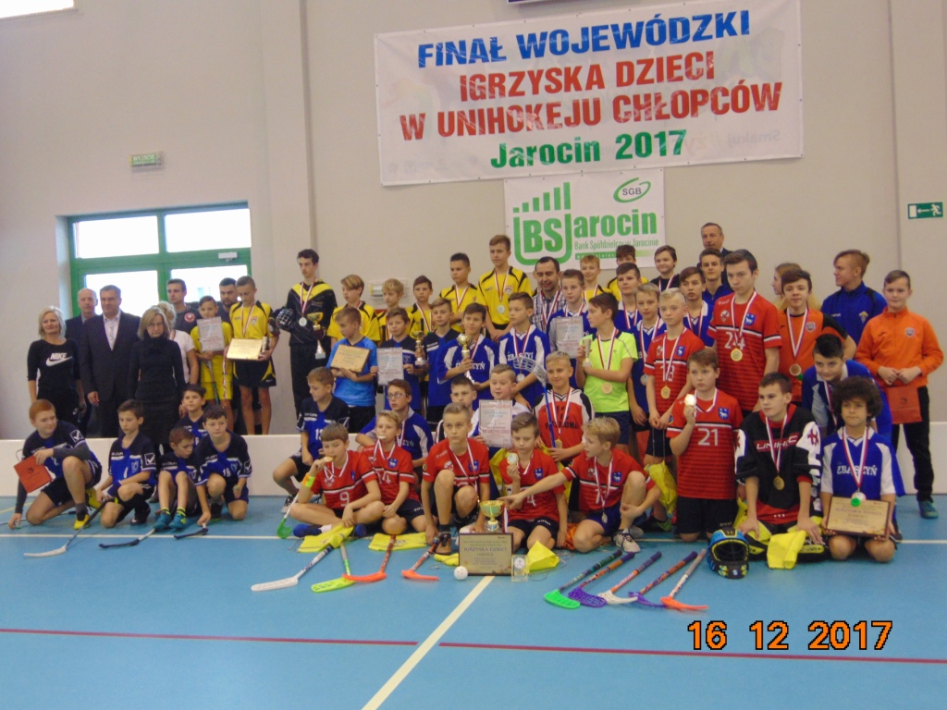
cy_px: 355
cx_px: 474
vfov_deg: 36.8
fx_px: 1067
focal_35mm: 39
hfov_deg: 47.9
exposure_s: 1/30
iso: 250
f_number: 3.3
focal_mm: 6.9
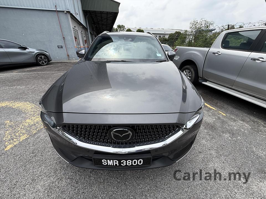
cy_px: 100
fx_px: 108
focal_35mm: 14
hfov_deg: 102.1
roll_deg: +1.2
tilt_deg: -25.6
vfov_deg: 85.7
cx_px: 133
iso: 50
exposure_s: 1/1235
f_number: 2.2
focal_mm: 2.22
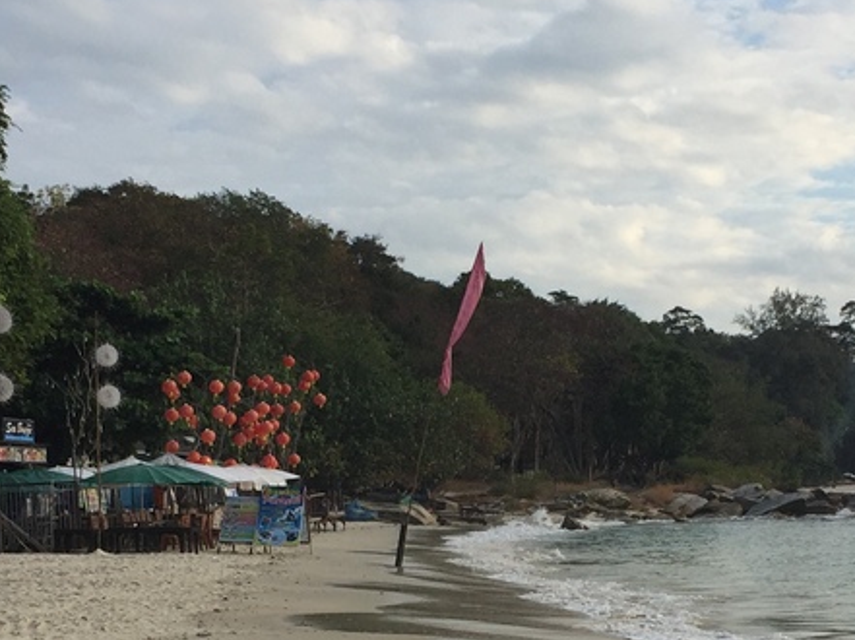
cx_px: 481
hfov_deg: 24.7
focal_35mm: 79
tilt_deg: -2.4
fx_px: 1950
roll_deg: +0.0
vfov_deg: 18.3
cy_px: 584
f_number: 2.2
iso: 32
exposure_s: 1/2083
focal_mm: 4.15
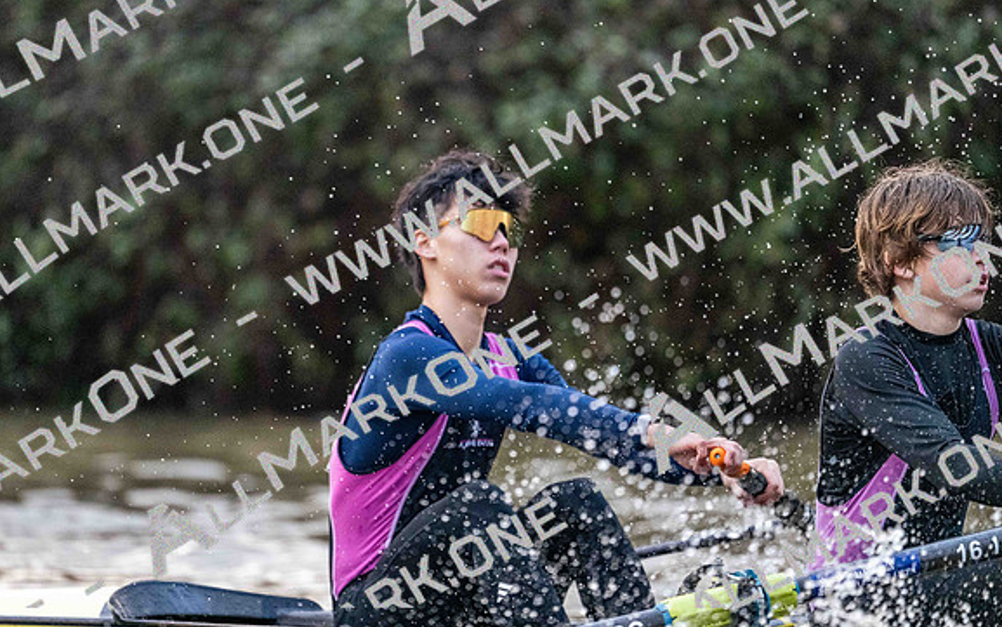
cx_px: 500
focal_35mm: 410
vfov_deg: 3.2
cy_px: 310
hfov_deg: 5.1
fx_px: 11199
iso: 14400
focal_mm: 400
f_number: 4.5
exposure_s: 1/1600
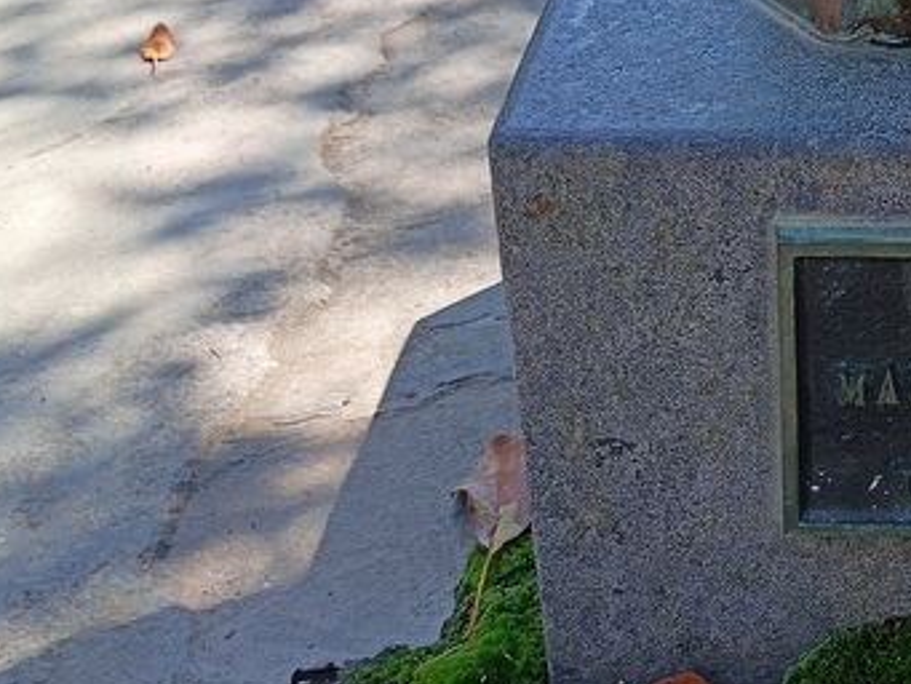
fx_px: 1790
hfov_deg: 26.9
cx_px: 927
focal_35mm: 68
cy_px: 305
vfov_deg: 21.6
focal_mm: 4.27
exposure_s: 1/222
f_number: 1.8
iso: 100
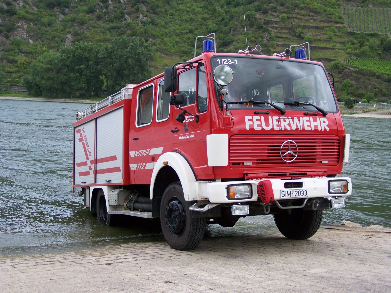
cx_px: 196
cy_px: 146
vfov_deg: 28.6
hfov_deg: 37.5
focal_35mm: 51
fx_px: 576
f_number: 3.2
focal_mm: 8.5
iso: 64
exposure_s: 1/250
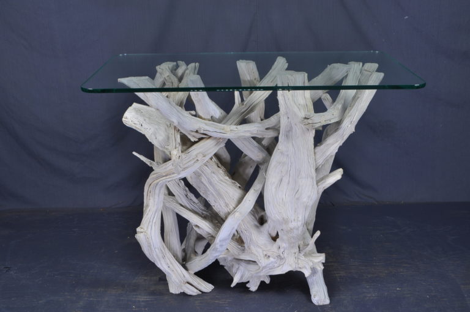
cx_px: 235
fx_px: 548
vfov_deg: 31.8
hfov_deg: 46.5
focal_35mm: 42
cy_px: 156
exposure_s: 1/6
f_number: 8
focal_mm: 28
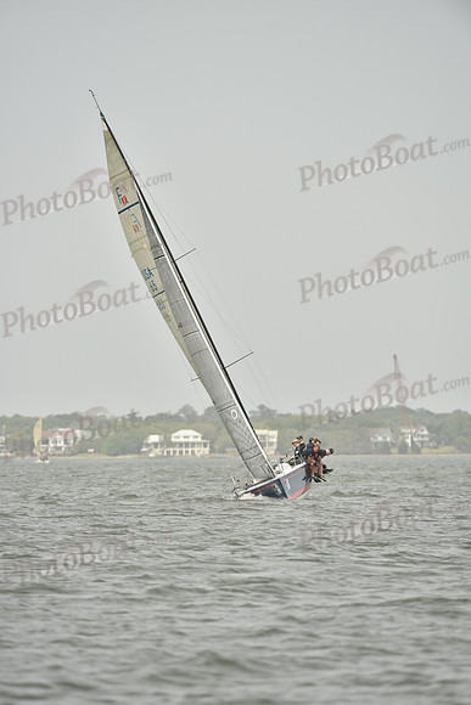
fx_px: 5884
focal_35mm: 300
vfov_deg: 6.9
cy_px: 352
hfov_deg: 4.6
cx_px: 236
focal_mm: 300
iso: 320
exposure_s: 1/1250
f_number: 6.3
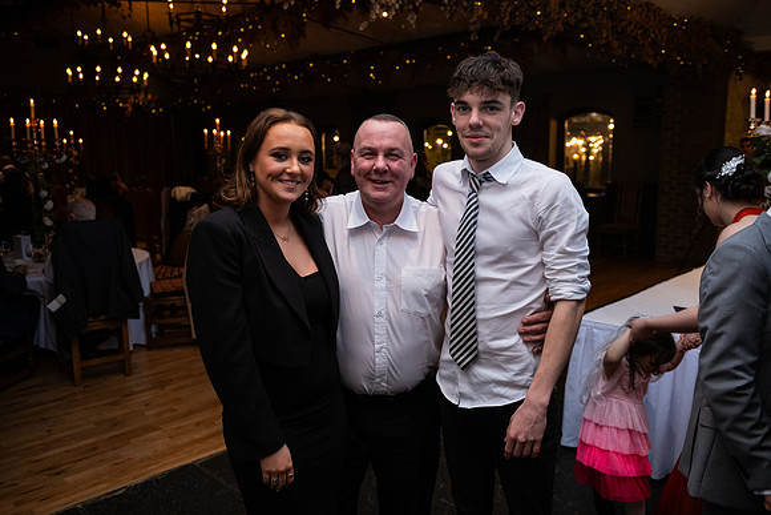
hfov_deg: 60.3
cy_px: 258
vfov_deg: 42.3
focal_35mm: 31
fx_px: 664
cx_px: 386
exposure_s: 1/160
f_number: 3.5
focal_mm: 31
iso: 800
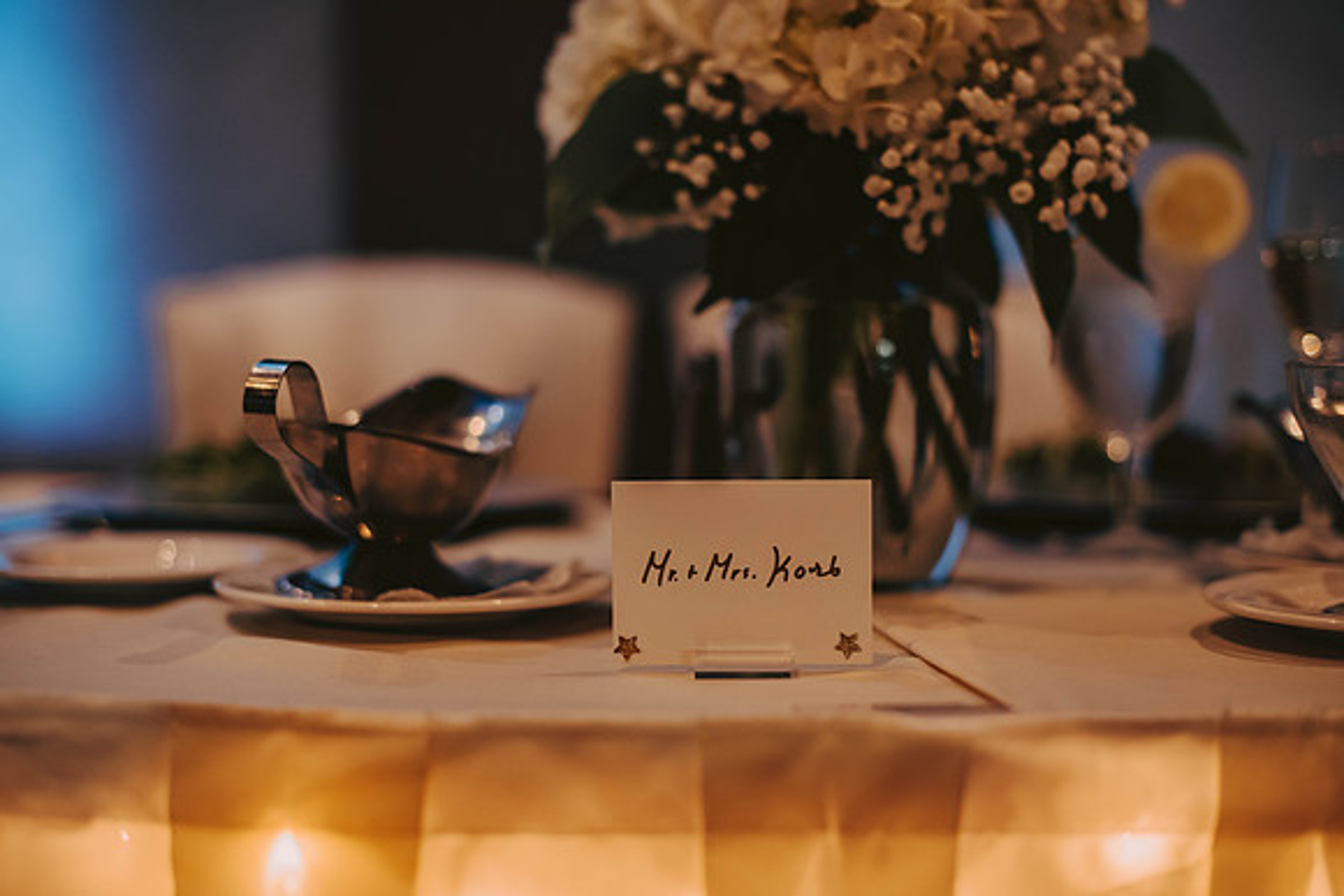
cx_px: 672
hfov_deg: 38.3
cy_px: 448
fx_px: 1934
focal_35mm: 52
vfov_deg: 26.1
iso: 1000
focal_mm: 50
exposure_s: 1/160
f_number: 1.8
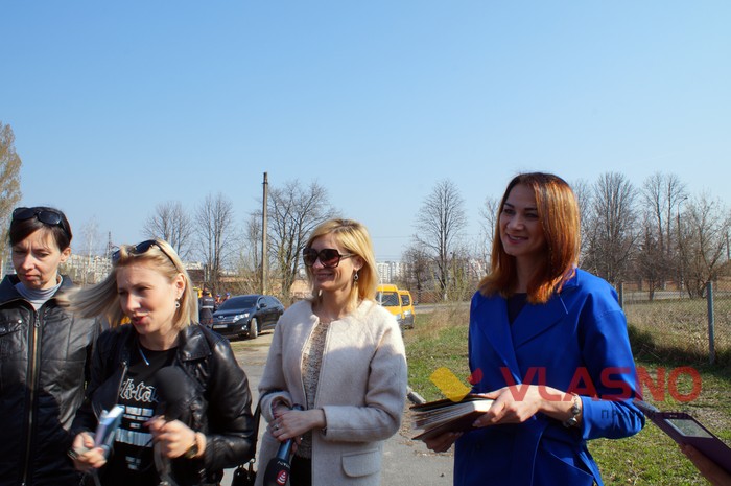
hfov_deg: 62.0
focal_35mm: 30
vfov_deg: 43.5
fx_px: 608
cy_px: 243
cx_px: 366
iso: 100
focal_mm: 20
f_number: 18
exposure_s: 1/50
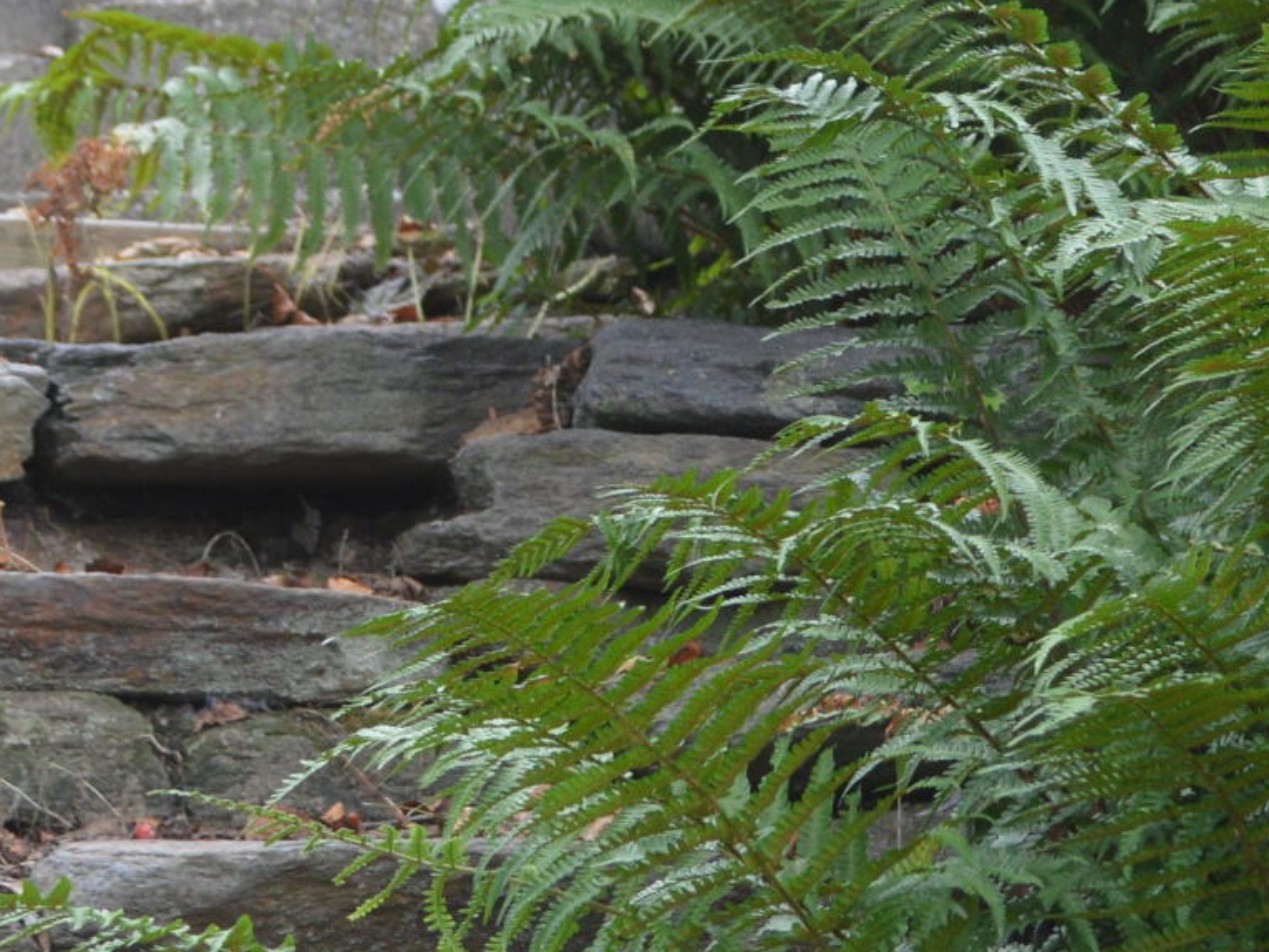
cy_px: 648
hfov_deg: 12.0
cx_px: 939
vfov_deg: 9.1
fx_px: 6009
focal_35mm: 164
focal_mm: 29
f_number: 5.6
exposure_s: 1/125
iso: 400
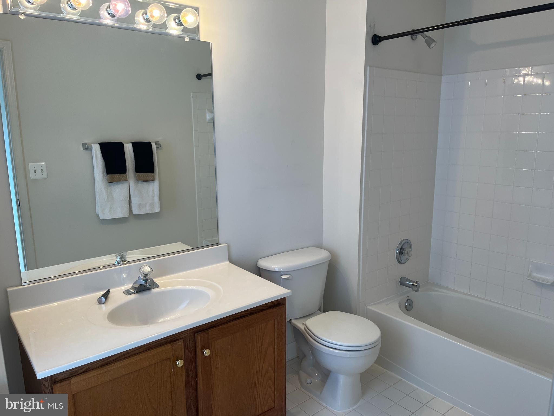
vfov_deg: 53.1
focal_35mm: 26
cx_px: 277
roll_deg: +0.7
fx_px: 416
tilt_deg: -11.7
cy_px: 208
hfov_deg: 67.3
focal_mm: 5.1
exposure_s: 1/120
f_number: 1.6
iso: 64
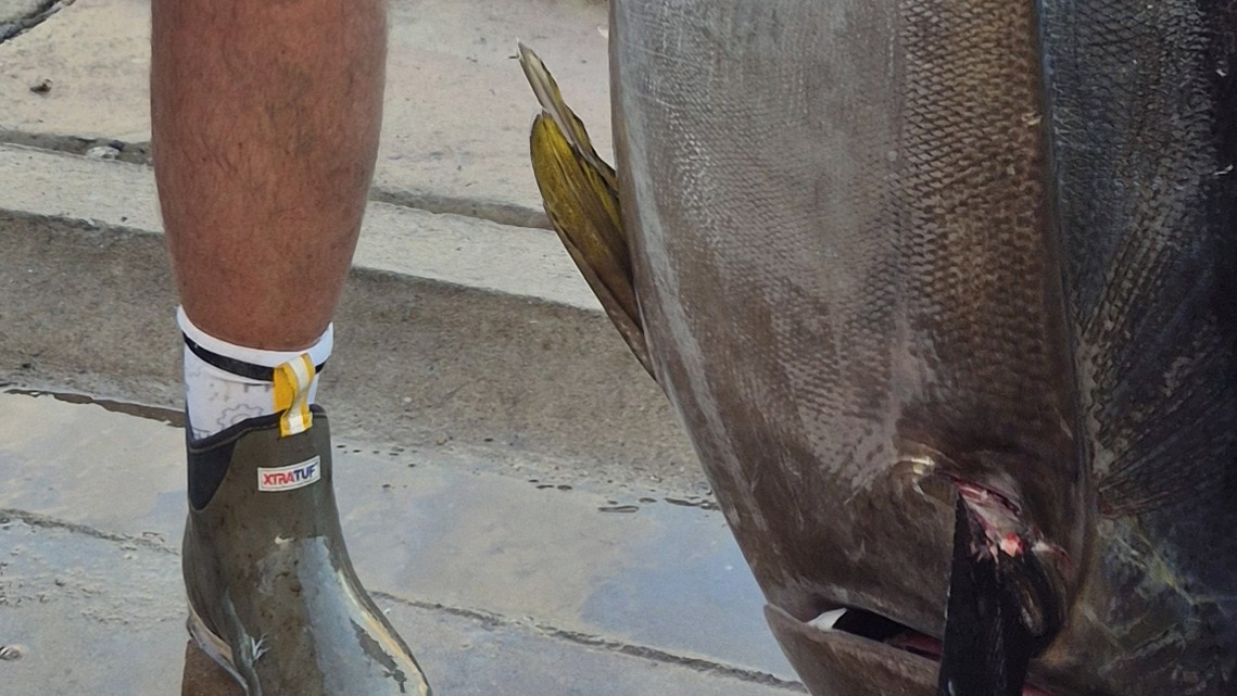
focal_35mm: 88
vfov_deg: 11.7
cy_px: -860
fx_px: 2887
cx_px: 482
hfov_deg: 24.1
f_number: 1.8
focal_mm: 5.4
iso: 25
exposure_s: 1/286
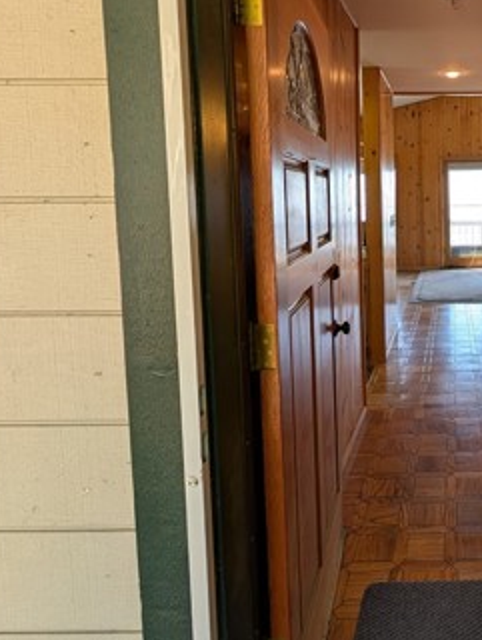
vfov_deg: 70.3
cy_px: 238
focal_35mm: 24
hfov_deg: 49.1
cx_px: 456
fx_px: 444
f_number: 1.7
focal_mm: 2.02
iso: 52
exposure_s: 1/152
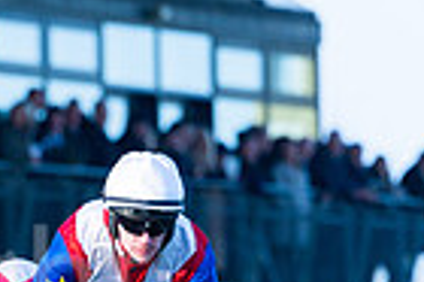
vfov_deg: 1.4
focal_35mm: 966
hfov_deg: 2.1
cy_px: 475
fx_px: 11364
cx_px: 6
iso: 320
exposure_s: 1/1250
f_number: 3.5
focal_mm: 200
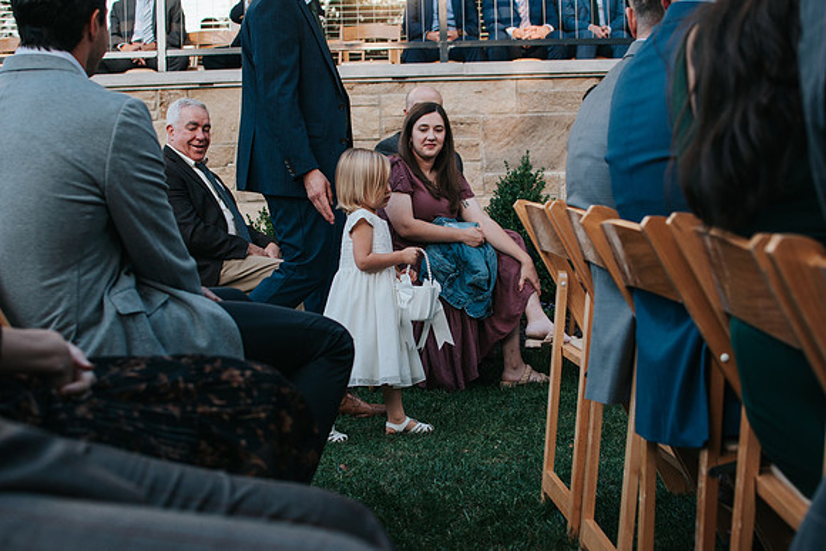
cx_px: 413
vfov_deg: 25.8
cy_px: 276
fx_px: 1205
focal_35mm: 52
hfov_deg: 37.8
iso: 200
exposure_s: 1/400
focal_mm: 35
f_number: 3.5
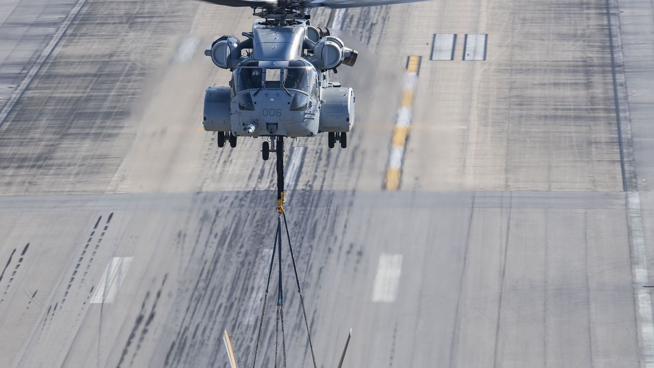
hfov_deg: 6.5
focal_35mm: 334
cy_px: 226
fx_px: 5791
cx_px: 290
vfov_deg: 3.6
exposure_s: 1/200
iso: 100
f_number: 9
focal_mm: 175
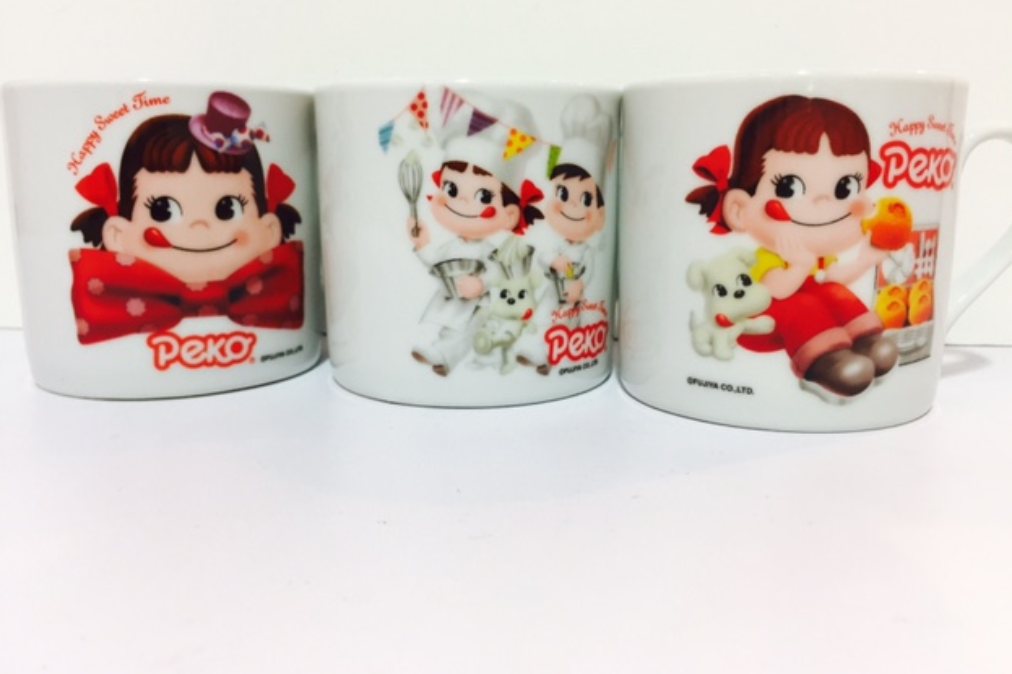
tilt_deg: -6.5
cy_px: 313
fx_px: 871
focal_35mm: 31
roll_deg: -1.4
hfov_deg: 60.3
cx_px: 515
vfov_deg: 42.3
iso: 125
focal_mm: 4.15
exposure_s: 1/33
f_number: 2.2
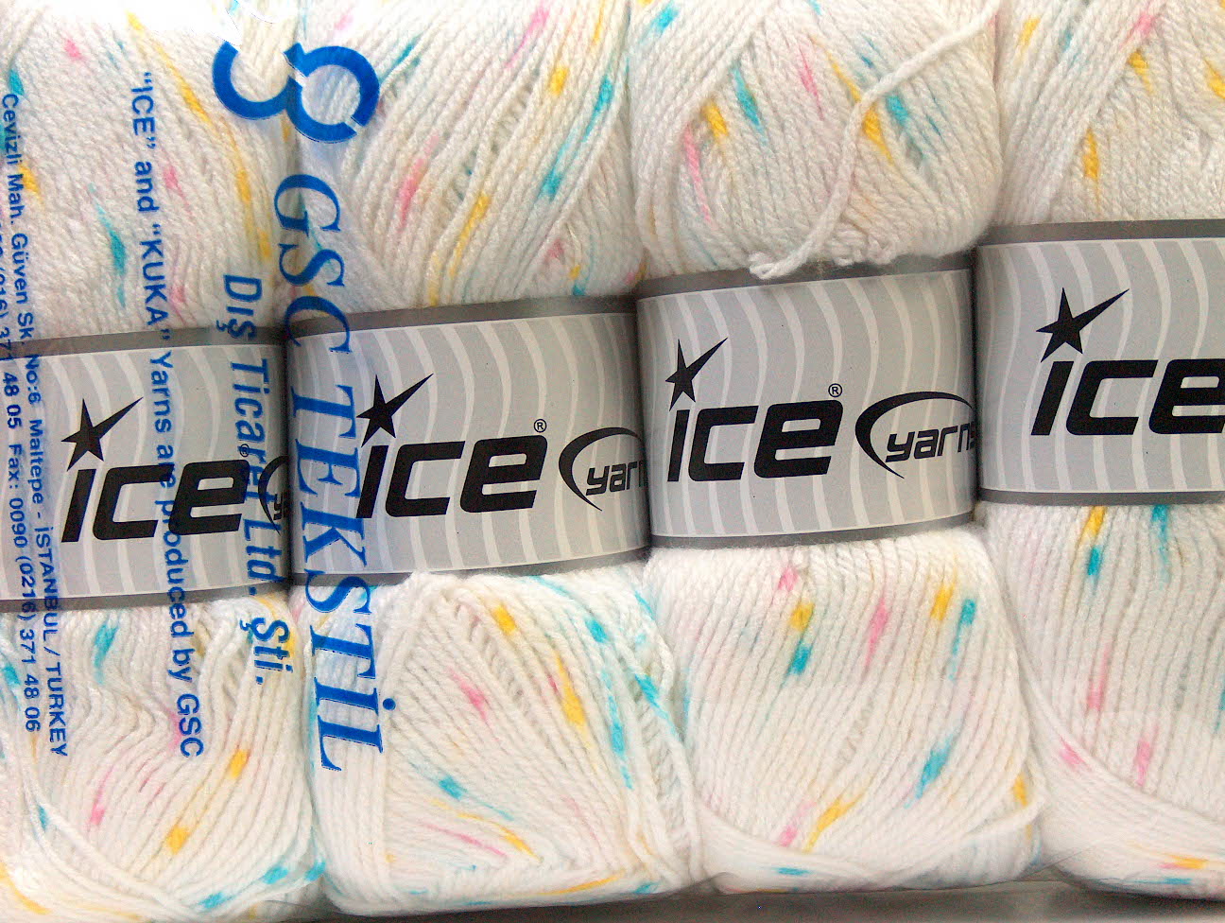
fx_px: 2162
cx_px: 612
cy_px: 462
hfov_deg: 31.6
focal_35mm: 61
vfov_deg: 24.1
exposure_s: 1/40.5
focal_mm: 12.53
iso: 200
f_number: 2.9
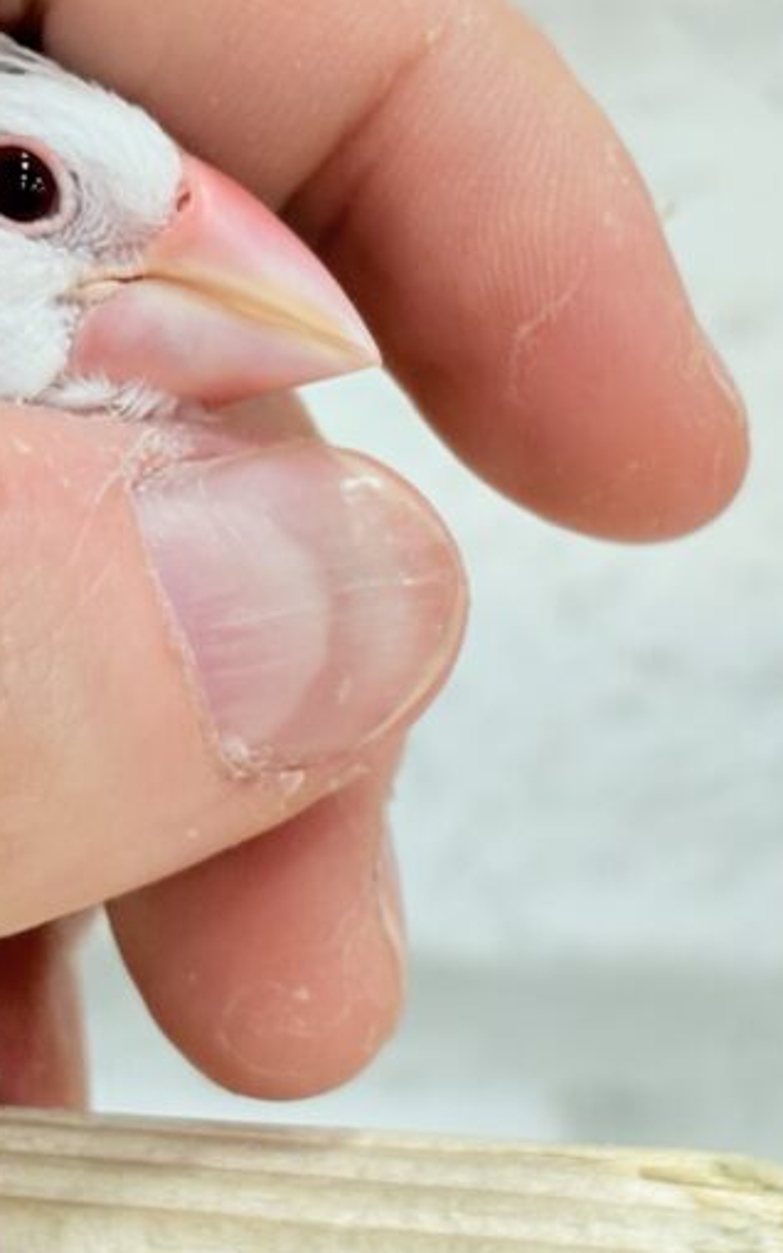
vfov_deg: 16.0
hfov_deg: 10.1
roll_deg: -4.9
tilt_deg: -16.2
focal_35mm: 130
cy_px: 453
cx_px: 359
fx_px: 4440
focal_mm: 5.96
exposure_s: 1/100
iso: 80
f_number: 1.6
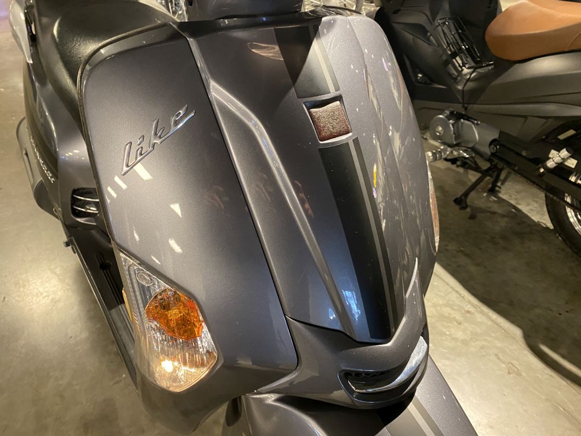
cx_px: 290
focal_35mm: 26
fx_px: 436
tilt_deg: -35.6
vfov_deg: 53.1
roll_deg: +0.4
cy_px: 218
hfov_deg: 67.3
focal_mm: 4.25
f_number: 1.8
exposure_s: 1/50
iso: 500
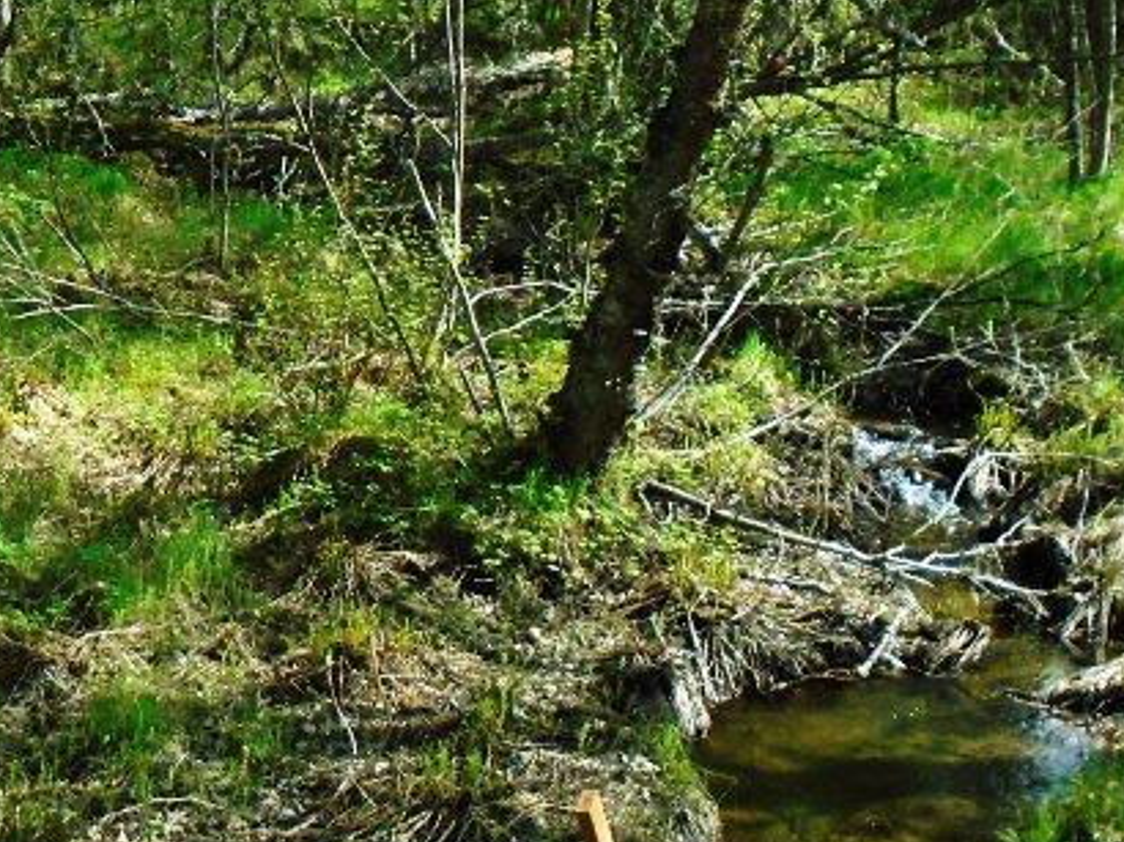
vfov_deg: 22.5
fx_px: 2109
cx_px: 274
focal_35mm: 65
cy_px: 304
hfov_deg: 29.3
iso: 100
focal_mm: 4.6
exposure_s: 1/400
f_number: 3.2
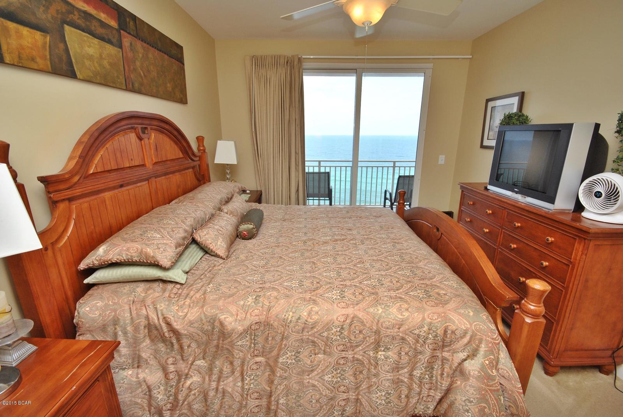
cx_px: 312
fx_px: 260
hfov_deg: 100.3
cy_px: 208
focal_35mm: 15
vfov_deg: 77.5
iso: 400
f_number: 7.1
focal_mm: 10
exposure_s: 1/200
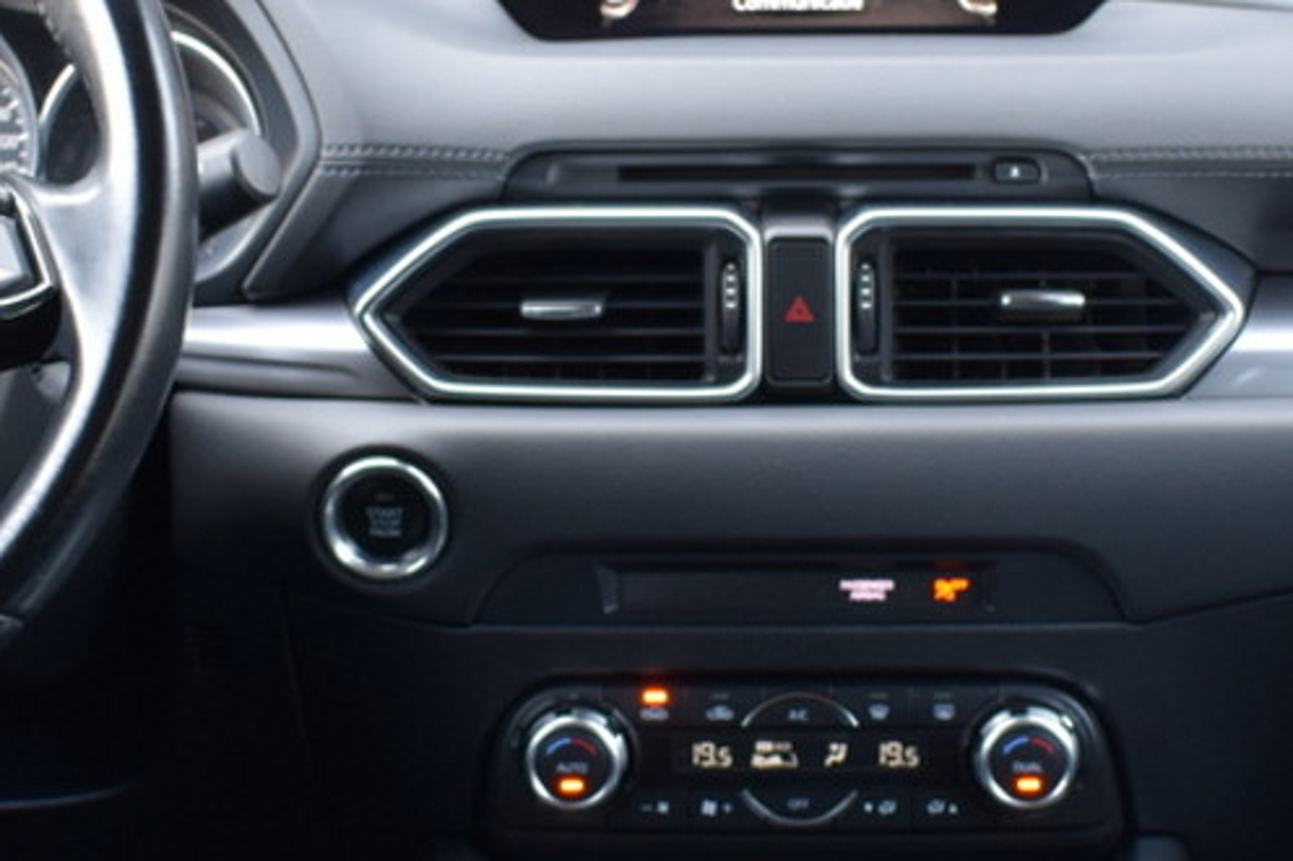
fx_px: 2729
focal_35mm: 76
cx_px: 715
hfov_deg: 26.6
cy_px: 433
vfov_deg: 17.9
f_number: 4
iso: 640
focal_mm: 18
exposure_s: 1/60
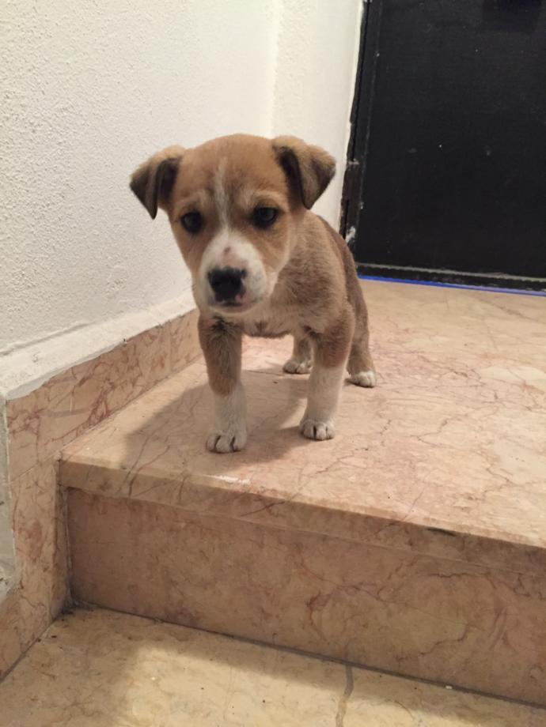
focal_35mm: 29
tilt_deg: -16.9
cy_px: 364
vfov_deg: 61.7
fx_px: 610
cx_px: 273
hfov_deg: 48.2
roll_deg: -5.0
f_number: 2.2
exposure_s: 1/17
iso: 250
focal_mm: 4.15
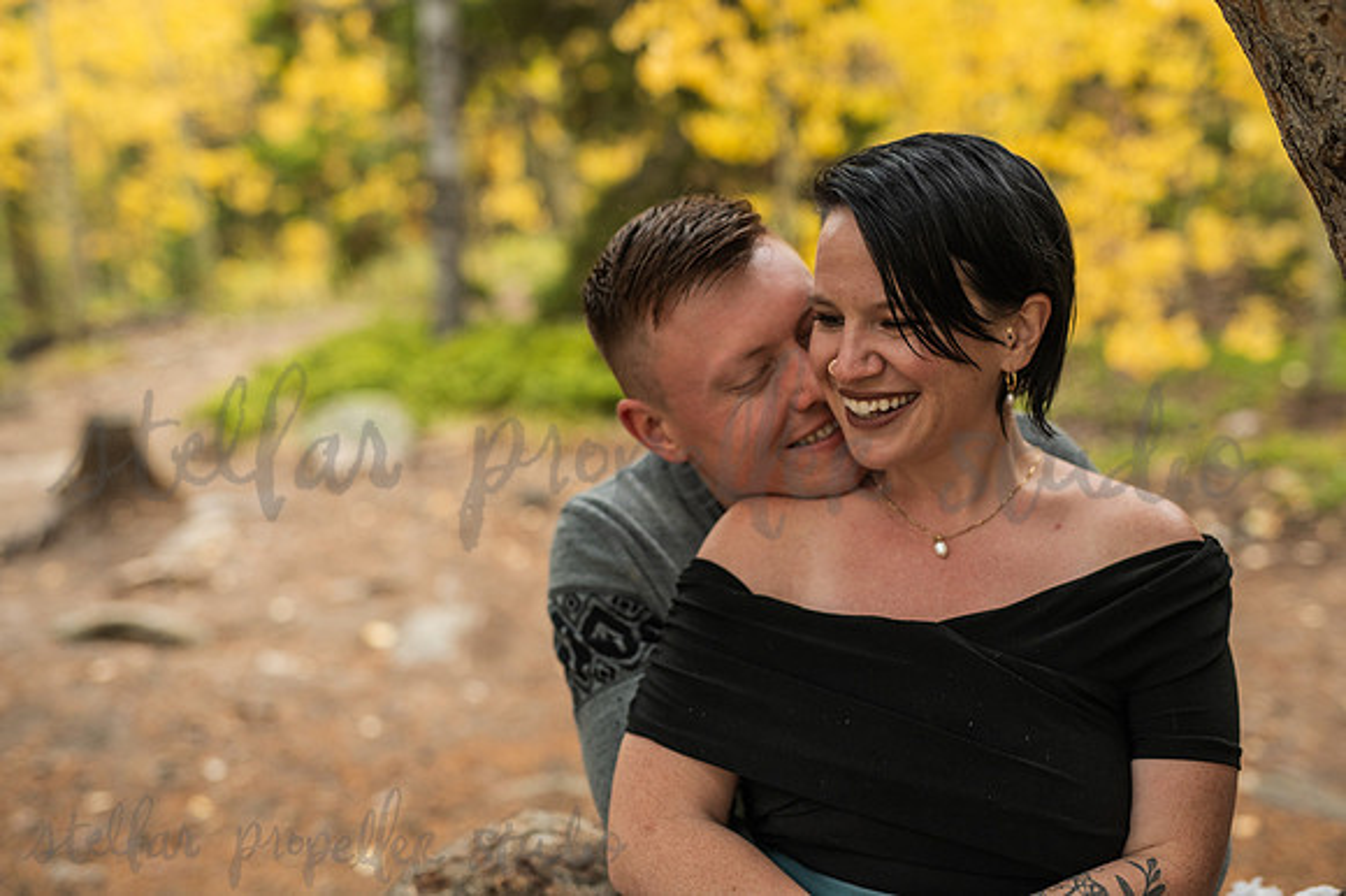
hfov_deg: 39.6
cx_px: 673
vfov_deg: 27.0
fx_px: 1868
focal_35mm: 50
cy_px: 448
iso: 500
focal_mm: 50
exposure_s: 1/250
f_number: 2.5
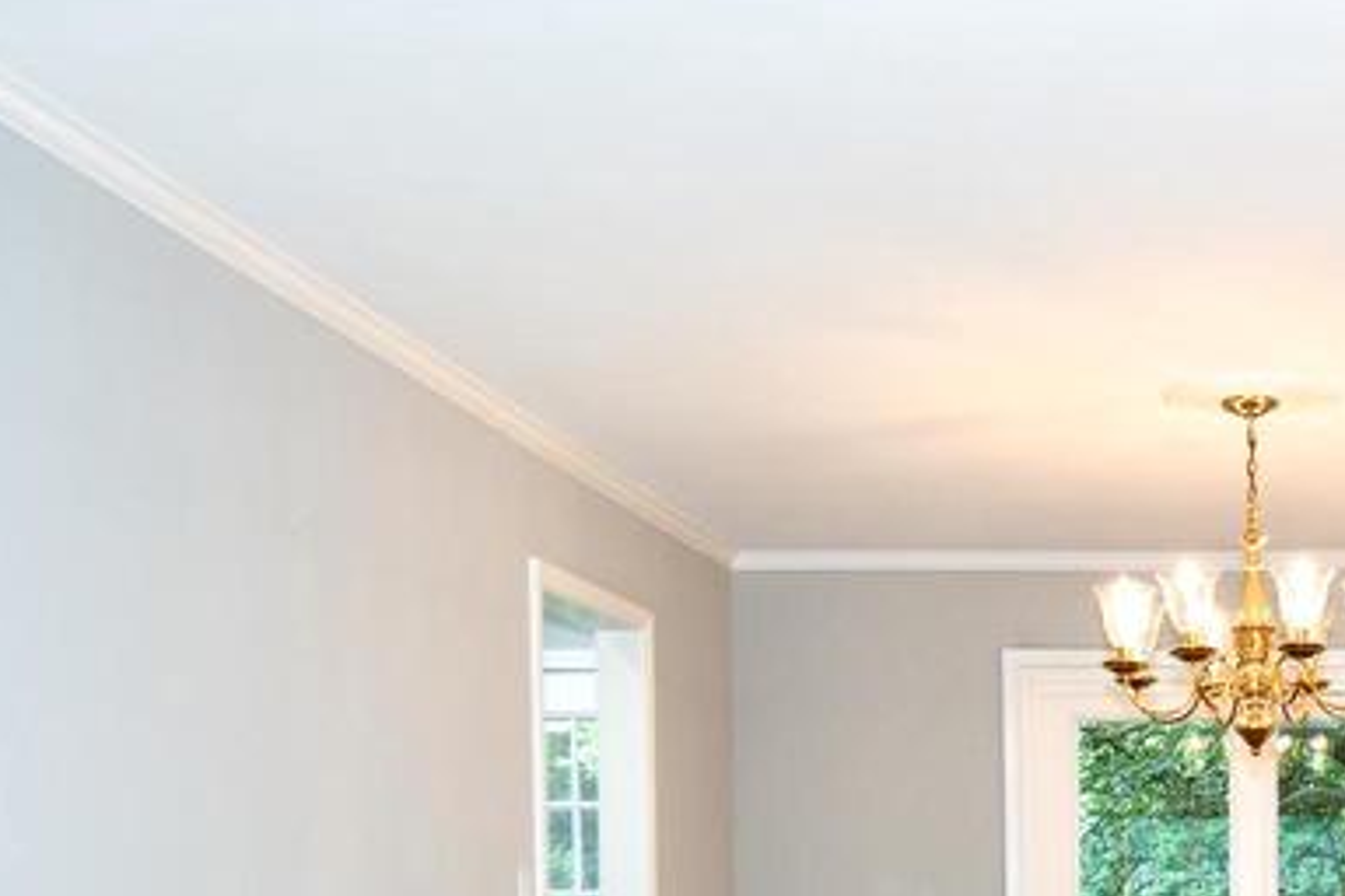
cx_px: 1215
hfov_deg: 38.3
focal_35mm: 48
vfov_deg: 26.2
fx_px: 1793
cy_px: 945
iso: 360
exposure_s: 1/60
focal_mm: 12
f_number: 4
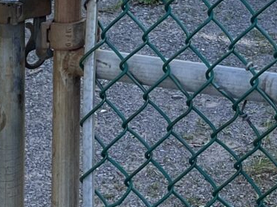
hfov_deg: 14.3
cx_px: 329
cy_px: -312
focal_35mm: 134
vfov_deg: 9.6
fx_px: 1071
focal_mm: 5.1
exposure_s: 1/499
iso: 50
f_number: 1.6
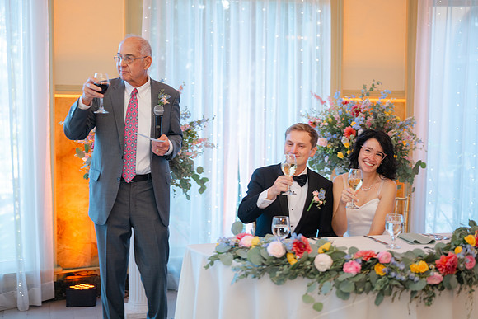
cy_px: 160
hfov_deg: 39.6
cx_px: 239
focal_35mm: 50
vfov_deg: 27.0
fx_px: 664
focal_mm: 50
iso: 320
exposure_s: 1/100
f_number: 1.8
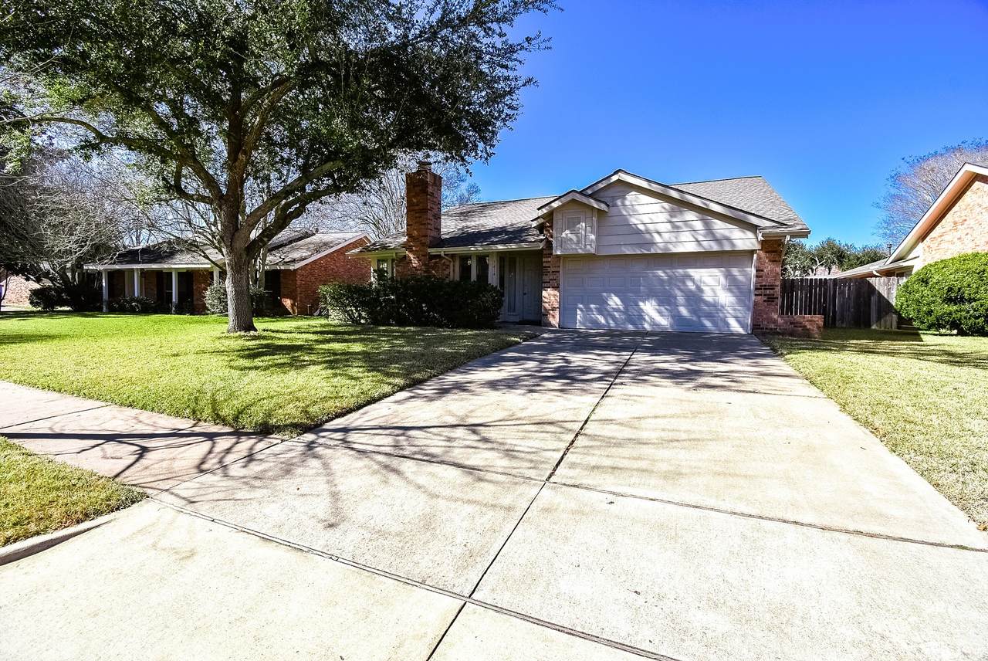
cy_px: 330
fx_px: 412
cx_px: 494
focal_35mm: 15
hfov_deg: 100.3
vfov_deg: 77.4
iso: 220
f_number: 8
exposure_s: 1/500
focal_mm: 10
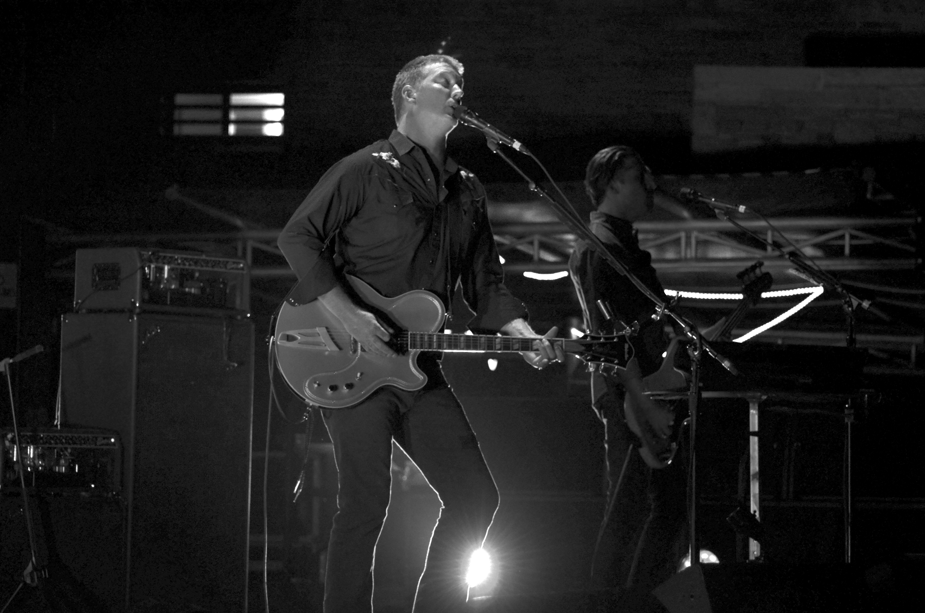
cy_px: 306
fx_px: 3308
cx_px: 462
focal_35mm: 129
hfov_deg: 15.9
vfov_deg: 10.6
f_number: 4.5
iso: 1600
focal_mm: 86
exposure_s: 1/160
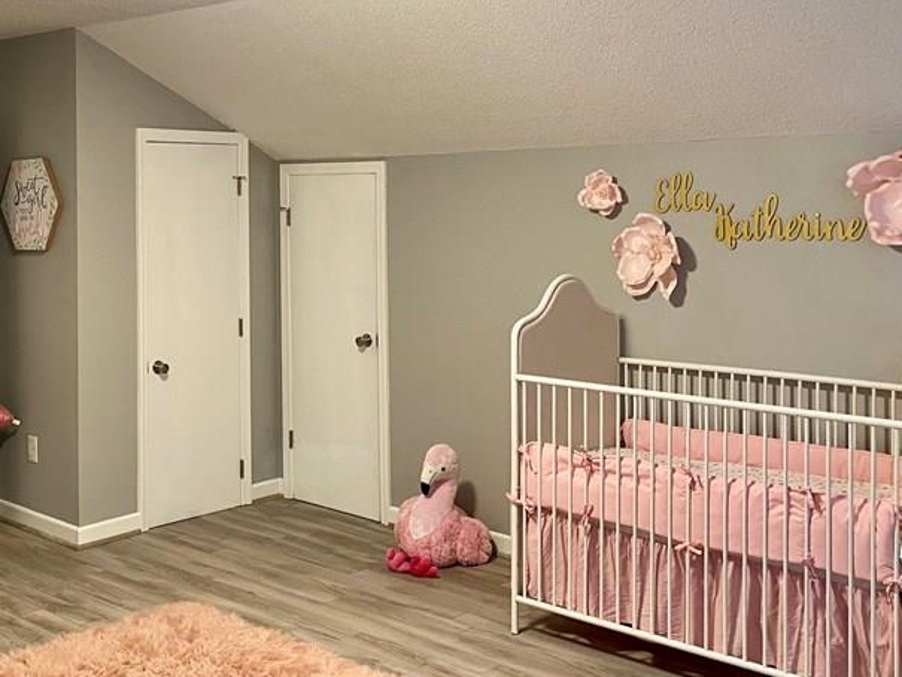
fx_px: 1147
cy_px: 224
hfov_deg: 42.0
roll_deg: +1.1
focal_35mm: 44
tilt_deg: -1.9
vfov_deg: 32.6
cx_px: 262
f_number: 1.8
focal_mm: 4.25
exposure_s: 1/60
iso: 320
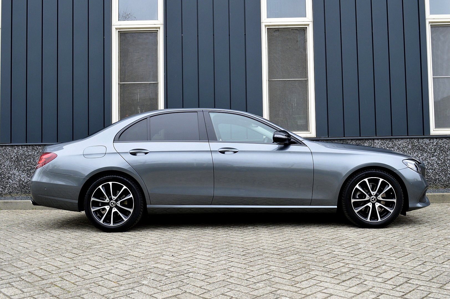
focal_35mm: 36
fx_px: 450
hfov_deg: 53.2
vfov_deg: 36.8
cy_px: 150
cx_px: 225
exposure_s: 1/125
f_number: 9
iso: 400
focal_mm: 24
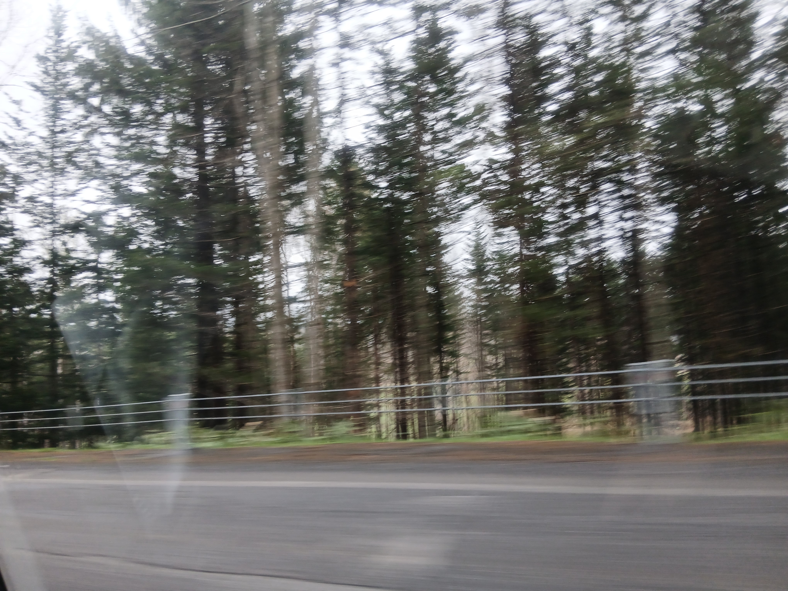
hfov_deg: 67.3
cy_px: 296
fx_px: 592
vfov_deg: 53.1
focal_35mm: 26
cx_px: 394
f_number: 1.8
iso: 64
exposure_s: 1/50
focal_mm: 3.86
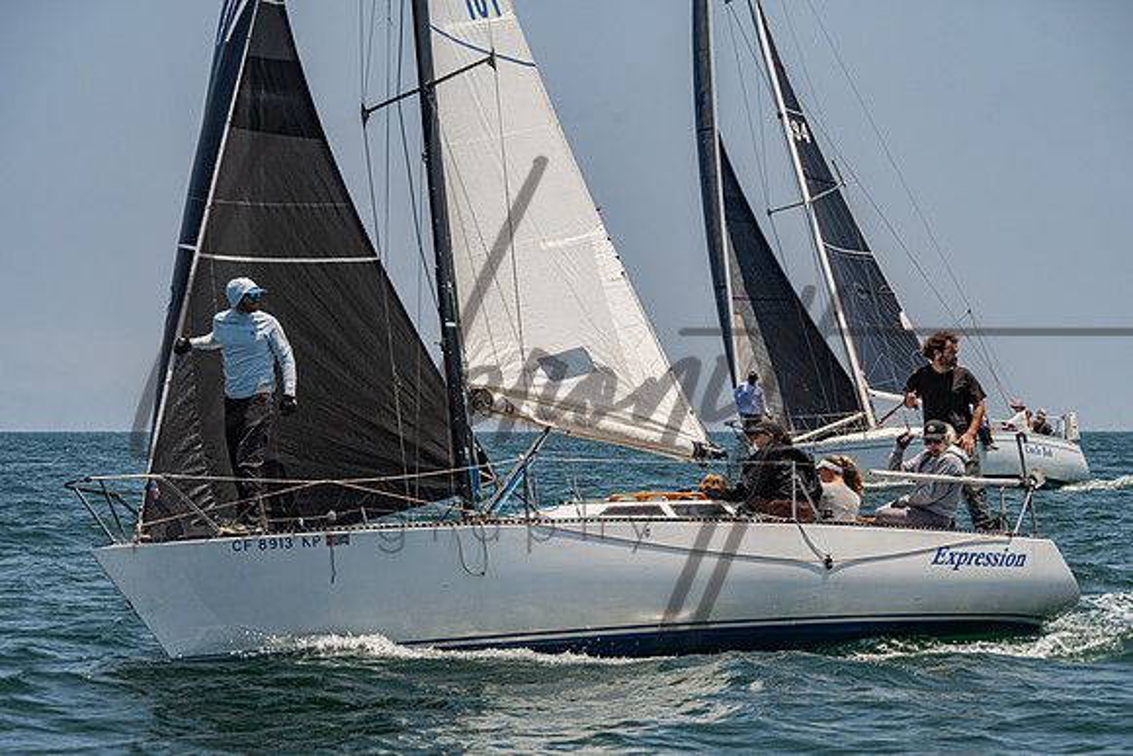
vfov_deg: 8.4
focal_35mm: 163
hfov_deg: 12.6
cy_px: 440
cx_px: 566
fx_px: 5132
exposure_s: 1/2000
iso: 500
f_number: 8
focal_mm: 140
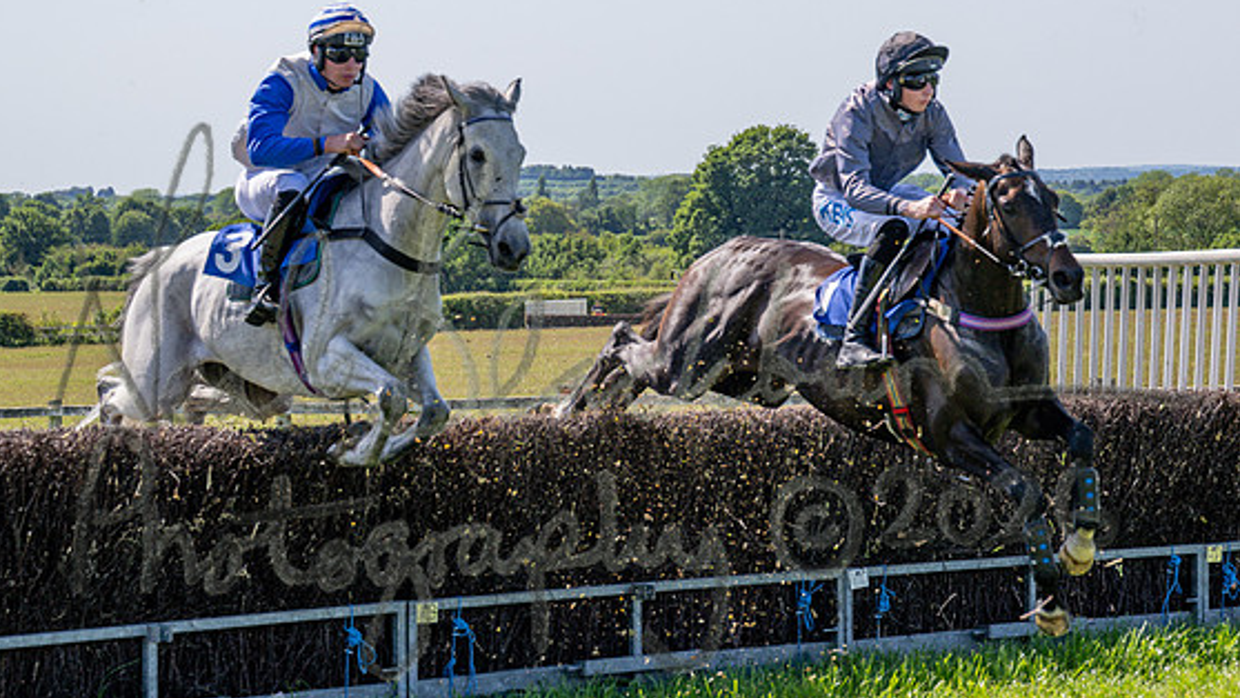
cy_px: 330
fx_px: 3617
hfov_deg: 19.4
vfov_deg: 11.0
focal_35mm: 110
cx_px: 807
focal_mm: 70
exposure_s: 1/2000
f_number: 4
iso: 200
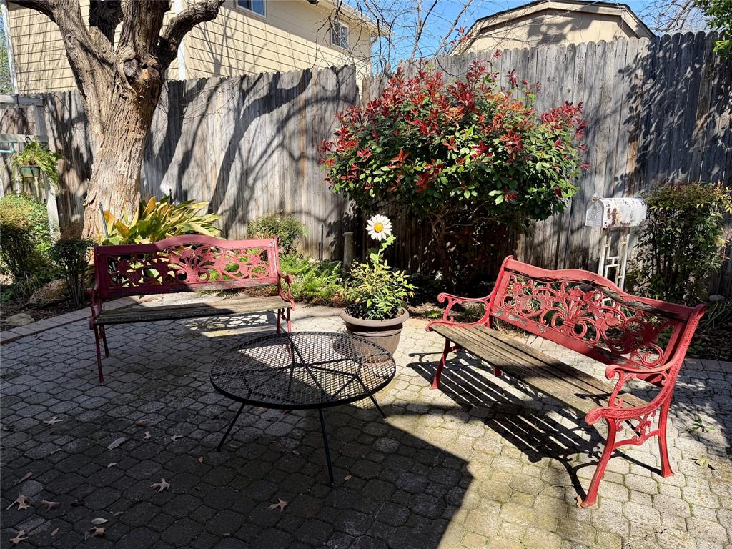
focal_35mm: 24
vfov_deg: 56.8
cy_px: 274
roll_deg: -1.3
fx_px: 508
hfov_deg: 71.6
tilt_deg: -12.1
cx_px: 366
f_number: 1.78
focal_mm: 6.76
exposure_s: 1/1727
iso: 80
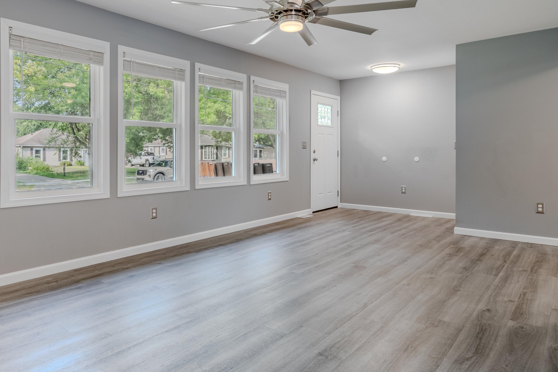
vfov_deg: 55.0
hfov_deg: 76.0
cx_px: 256
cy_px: 169
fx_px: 356
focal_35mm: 23
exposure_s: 1/200
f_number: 9
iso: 640
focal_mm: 14
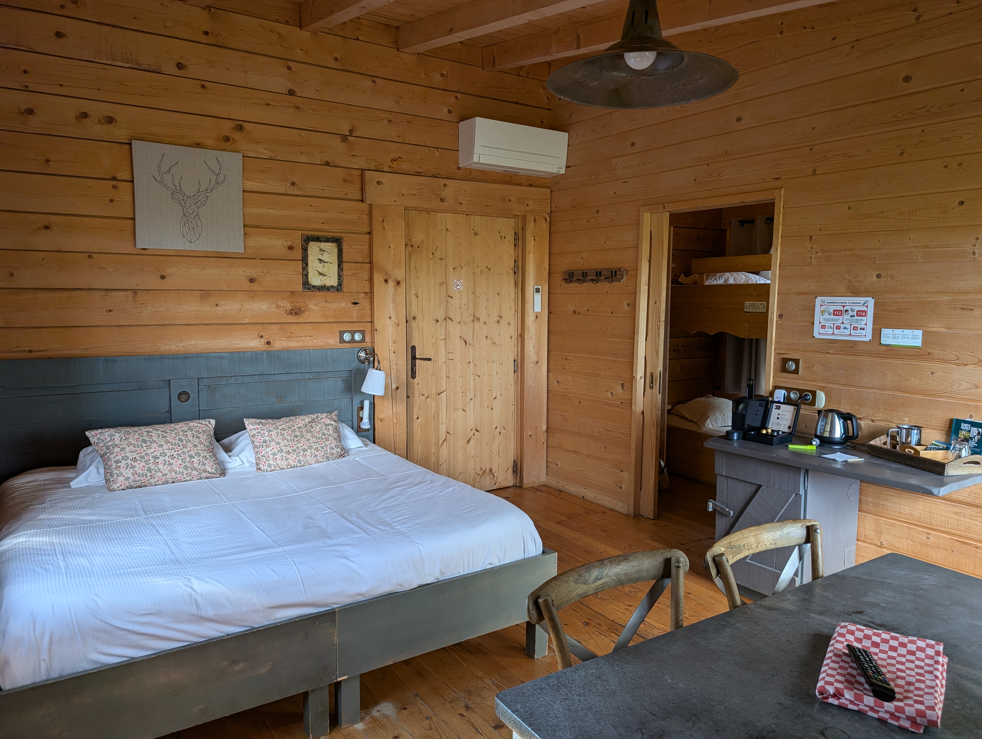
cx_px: 491
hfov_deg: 71.5
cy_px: 370
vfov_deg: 56.9
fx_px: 682
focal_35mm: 24
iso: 78
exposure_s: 1/56.4
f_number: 1.68
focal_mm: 6.9
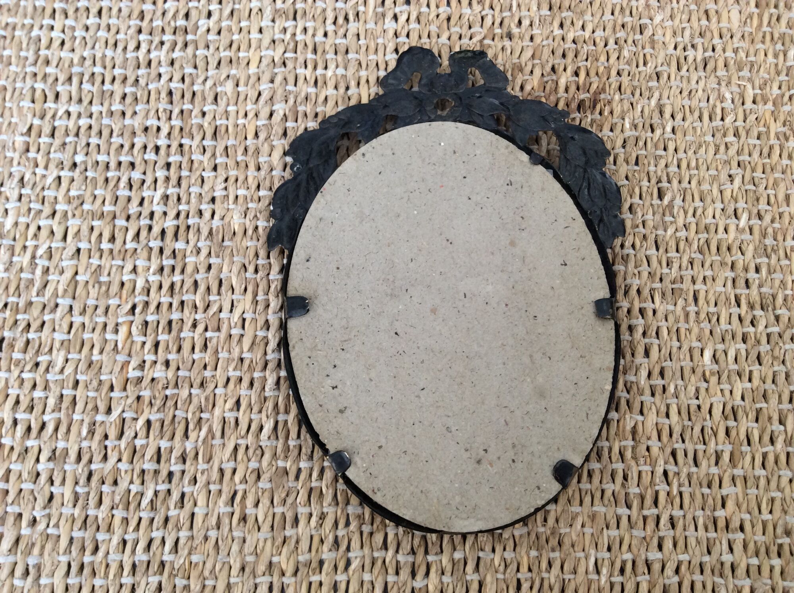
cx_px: 397
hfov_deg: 56.9
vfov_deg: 44.1
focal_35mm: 32
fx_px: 733
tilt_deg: -74.2
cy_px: 296
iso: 80
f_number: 2.4
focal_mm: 3.3
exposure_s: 1/25
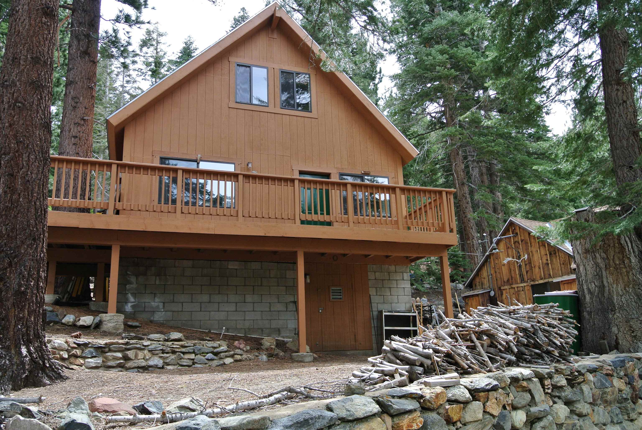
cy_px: 215
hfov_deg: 63.6
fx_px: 518
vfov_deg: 45.1
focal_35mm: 29
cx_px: 321
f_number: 5
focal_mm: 10.9
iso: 100
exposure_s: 1/200
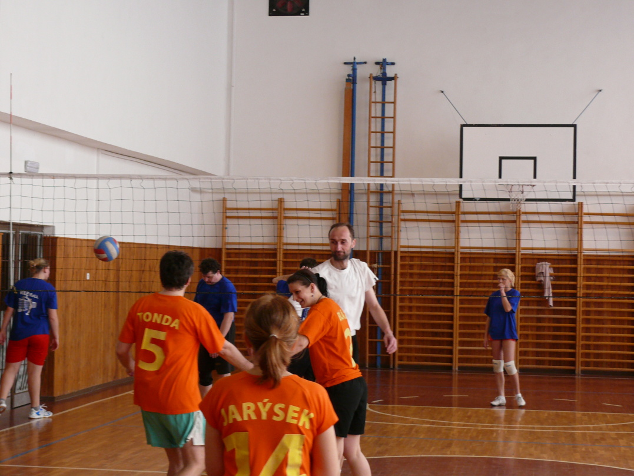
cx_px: 317
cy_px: 238
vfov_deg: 19.6
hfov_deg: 26.0
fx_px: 1374
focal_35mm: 75
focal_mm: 14.3
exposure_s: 1/200
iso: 200
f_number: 3.2
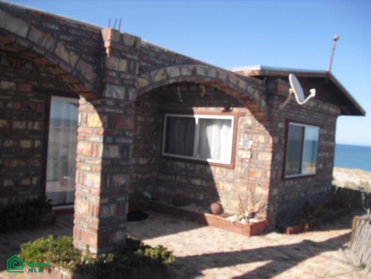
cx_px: 186
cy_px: 140
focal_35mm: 36
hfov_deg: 51.4
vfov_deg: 39.7
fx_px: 386
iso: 64
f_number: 7.8
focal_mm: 6.3
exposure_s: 1/100
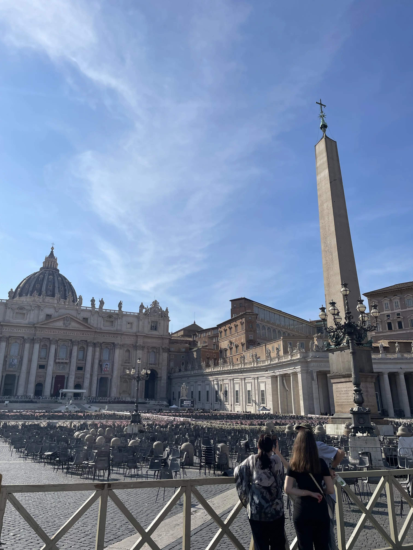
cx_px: 206
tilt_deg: +19.6
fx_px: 414
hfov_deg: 53.1
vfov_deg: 67.3
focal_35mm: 26
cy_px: 275
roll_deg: -0.4
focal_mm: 4.2
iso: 32
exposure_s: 1/6494
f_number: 1.6
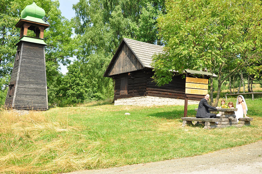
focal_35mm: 45
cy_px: 87
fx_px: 327
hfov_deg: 43.6
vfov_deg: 29.8
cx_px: 131
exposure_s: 1/800
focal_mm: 30
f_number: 5
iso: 400
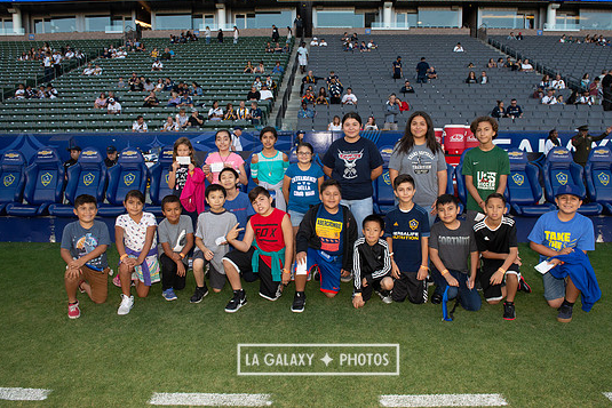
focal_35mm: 26
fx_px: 442
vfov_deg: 49.5
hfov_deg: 69.4
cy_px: 188
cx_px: 318
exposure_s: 1/640
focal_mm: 24
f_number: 7.1
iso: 1600
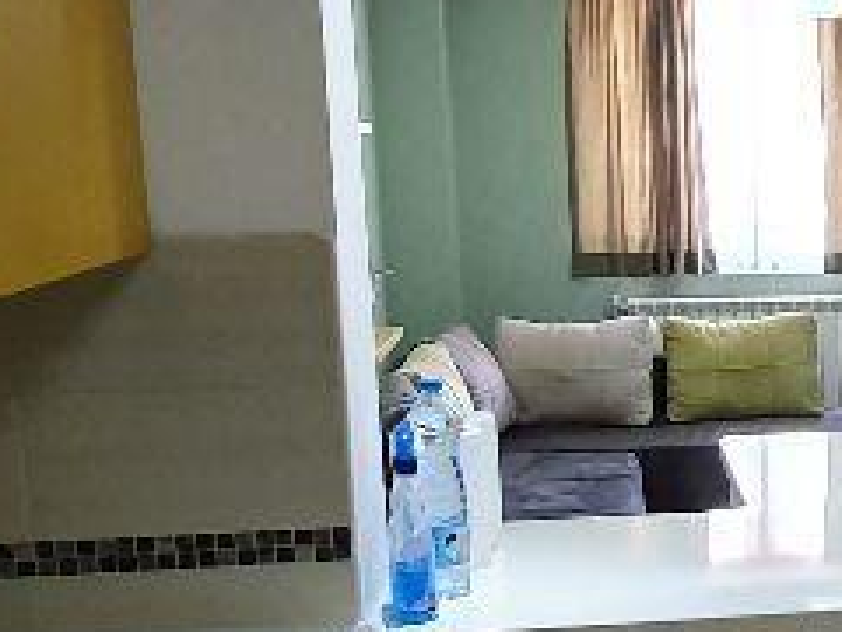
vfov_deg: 22.3
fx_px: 1581
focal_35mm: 65
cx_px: 1049
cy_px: 485
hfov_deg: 26.1
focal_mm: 1.8
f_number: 2.2
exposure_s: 1/33
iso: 400
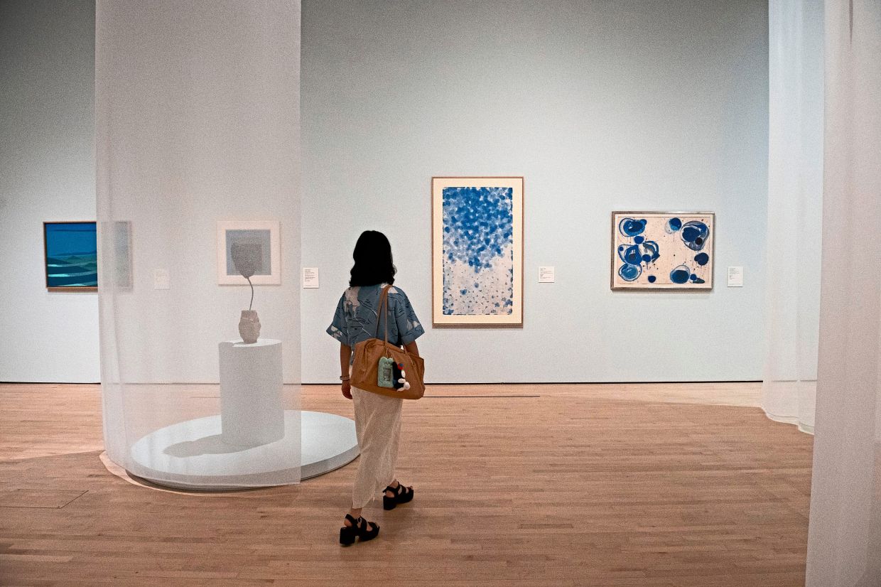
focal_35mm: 35
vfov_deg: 37.8
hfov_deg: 54.4
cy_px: 294
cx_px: 440
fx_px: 856
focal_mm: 35
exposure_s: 1/250
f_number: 5.6
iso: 6400
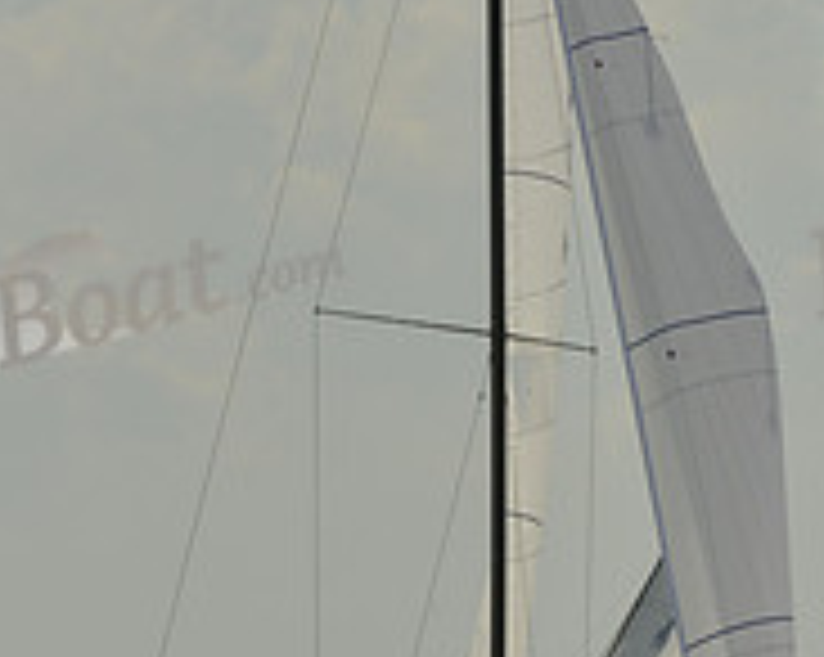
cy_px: 500
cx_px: 579
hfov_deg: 3.0
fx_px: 15981
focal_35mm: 656
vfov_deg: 2.4
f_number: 10
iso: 280
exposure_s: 1/1600
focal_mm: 220
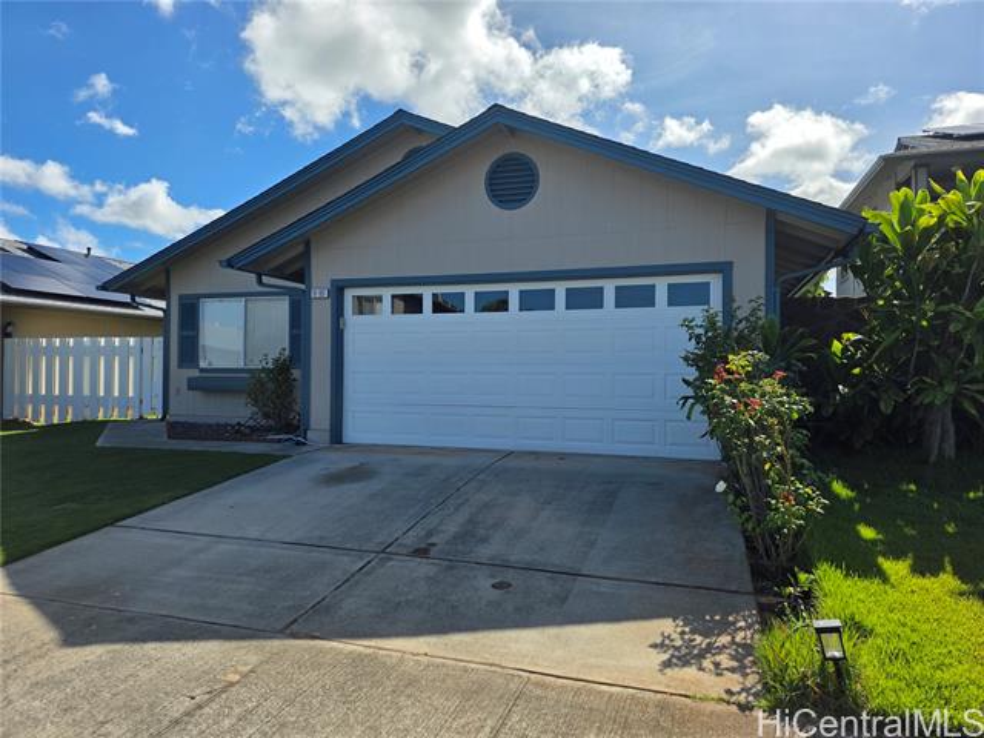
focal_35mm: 23
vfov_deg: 58.9
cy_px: 369
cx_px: 492
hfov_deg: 73.9
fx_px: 654
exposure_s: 1/7944
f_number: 1.7
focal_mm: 6.3
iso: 64
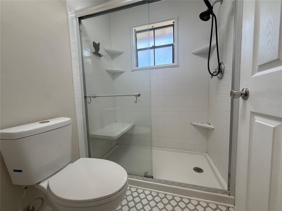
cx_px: 141
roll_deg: +2.3
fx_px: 114
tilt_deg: -4.5
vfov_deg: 85.7
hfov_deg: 102.1
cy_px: 106
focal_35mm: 14
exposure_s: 1/120
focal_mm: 2.22
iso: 100
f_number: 2.2
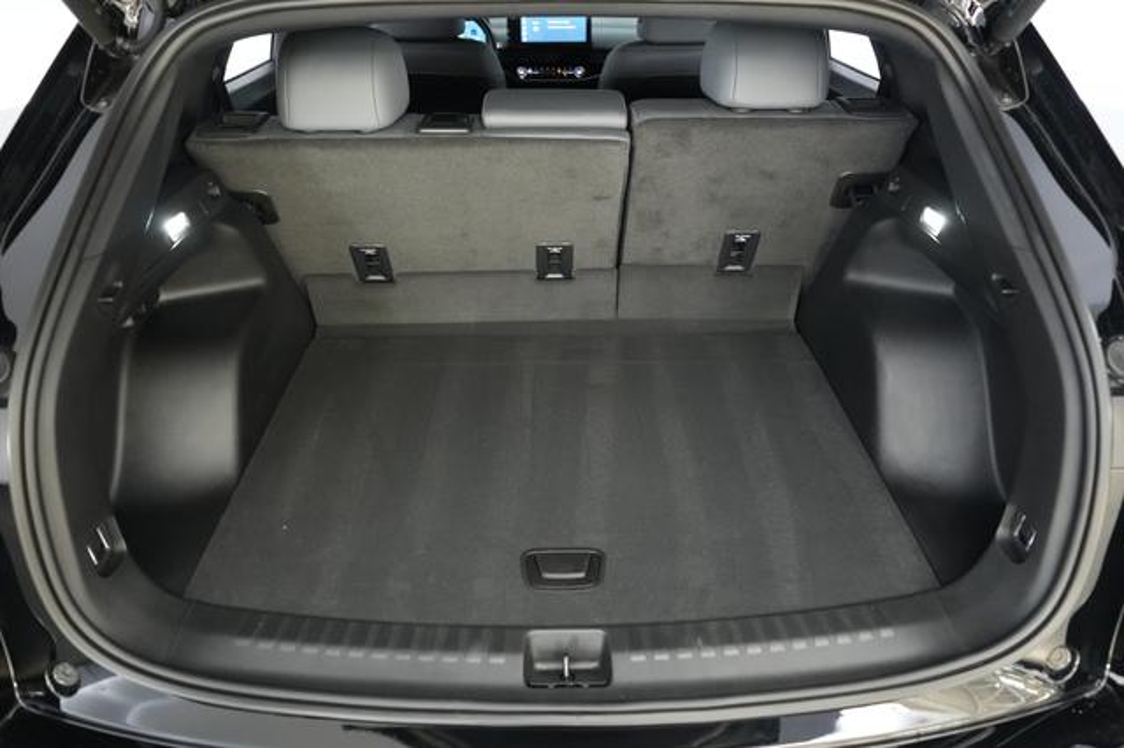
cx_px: 562
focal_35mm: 25
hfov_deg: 71.5
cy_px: 374
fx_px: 780
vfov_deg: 51.2
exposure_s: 1/160
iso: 8000
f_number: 2.8
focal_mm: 25
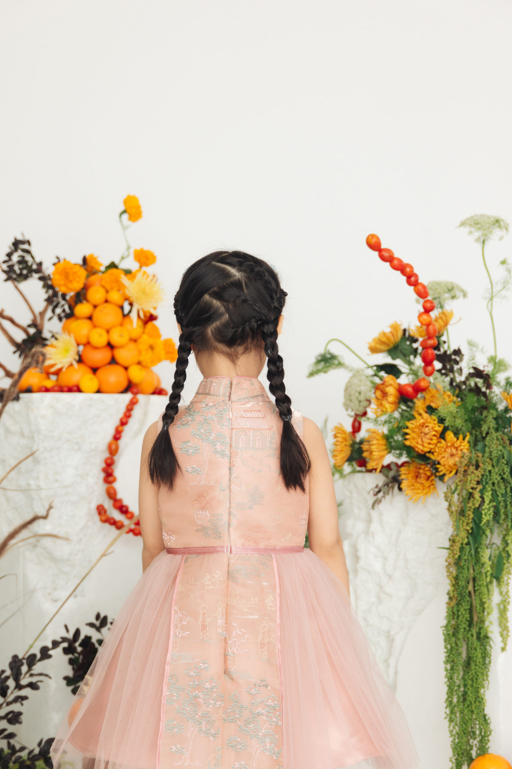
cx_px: 251
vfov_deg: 31.6
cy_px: 528
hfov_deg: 21.6
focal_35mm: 63
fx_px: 1344
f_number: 2.8
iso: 400
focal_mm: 45
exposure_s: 1/180
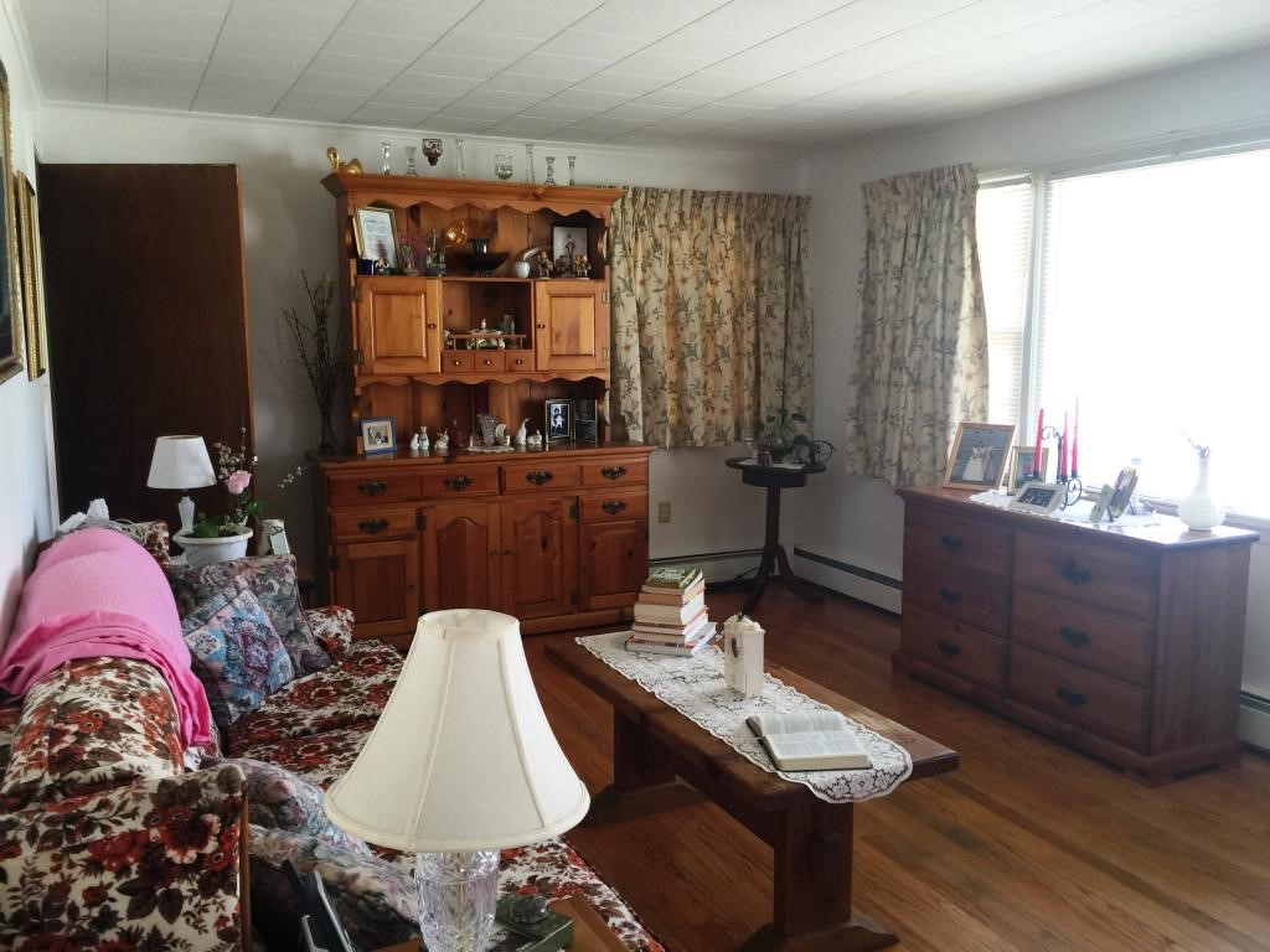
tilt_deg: -8.0
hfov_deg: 61.7
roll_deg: +0.3
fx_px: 1064
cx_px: 635
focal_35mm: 29
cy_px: 476
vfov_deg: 48.2
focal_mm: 4.15
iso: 32
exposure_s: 1/15
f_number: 2.2
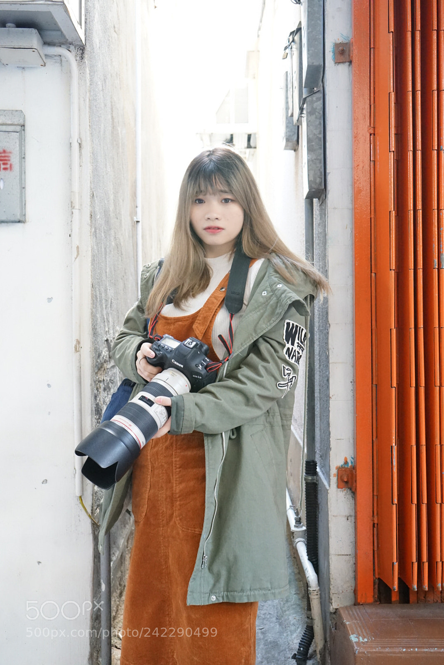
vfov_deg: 51.9
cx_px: 222
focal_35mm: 37
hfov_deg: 36.0
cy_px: 332
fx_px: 683
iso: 6400
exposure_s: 1/80
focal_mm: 37
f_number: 6.3
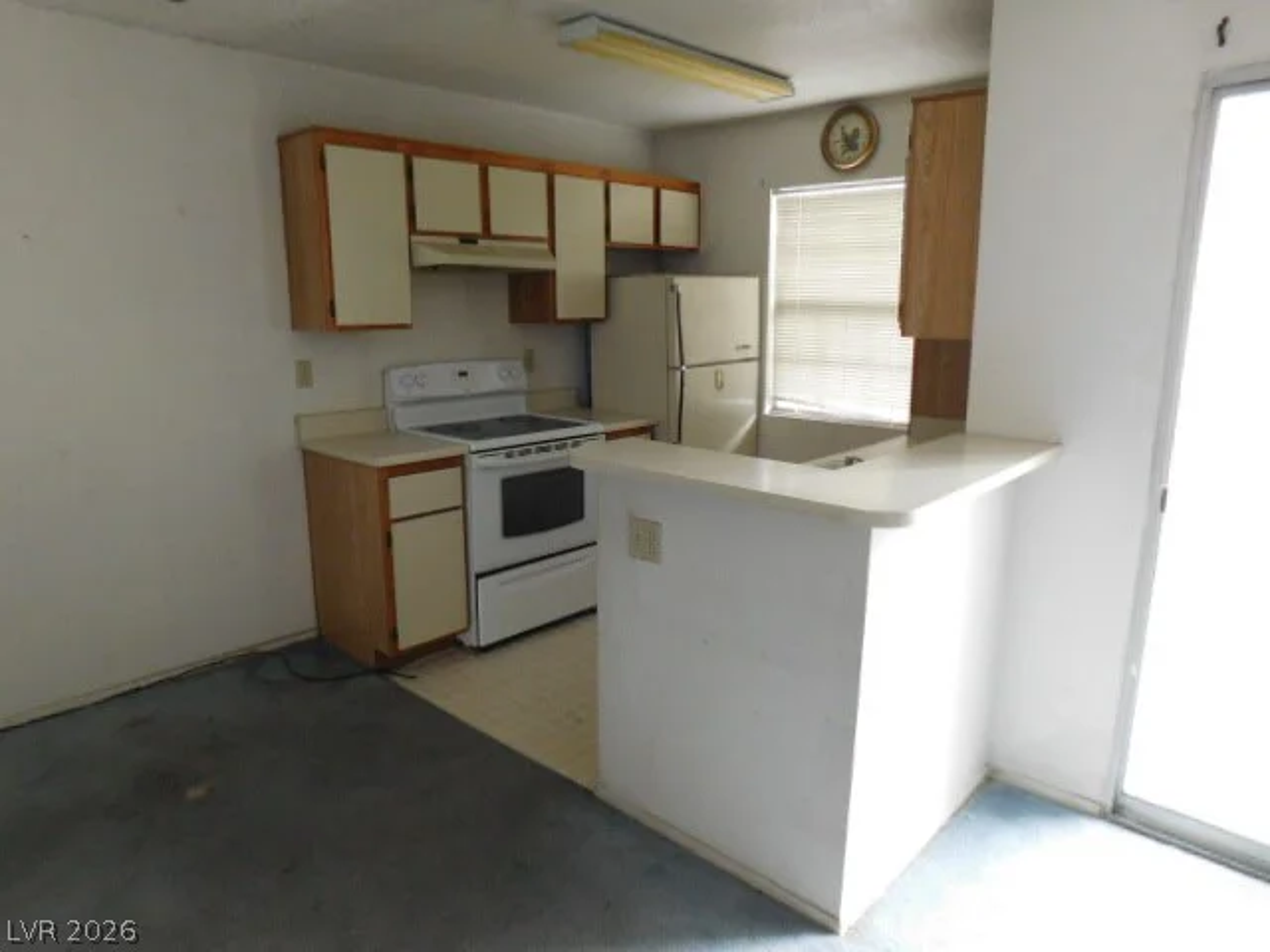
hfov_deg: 73.9
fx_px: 844
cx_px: 635
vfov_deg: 58.9
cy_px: 476
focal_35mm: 23
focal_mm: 4
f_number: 3
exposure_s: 1/30
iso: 400
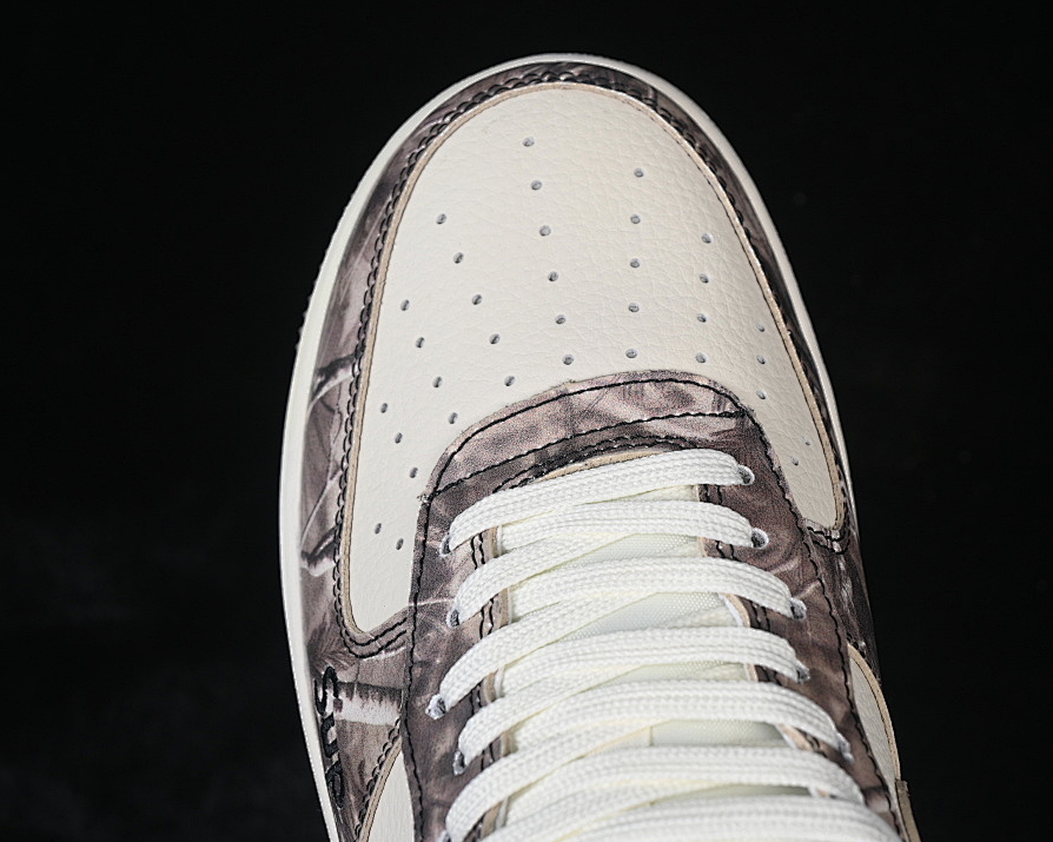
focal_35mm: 85
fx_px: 2649
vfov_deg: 18.1
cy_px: 422
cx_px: 581
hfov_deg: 22.5
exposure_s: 1/80
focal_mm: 50
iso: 160
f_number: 7.1
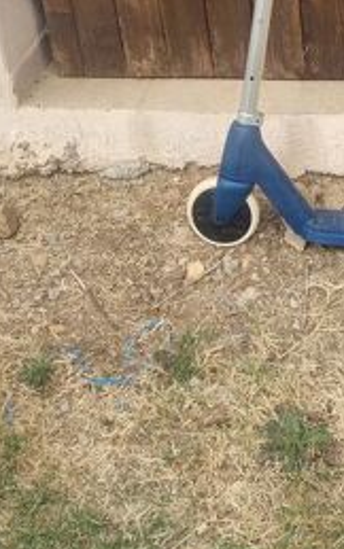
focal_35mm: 68
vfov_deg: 27.8
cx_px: 217
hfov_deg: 19.1
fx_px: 1019
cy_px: -38
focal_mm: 5.4
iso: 50
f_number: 1.8
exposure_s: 1/265
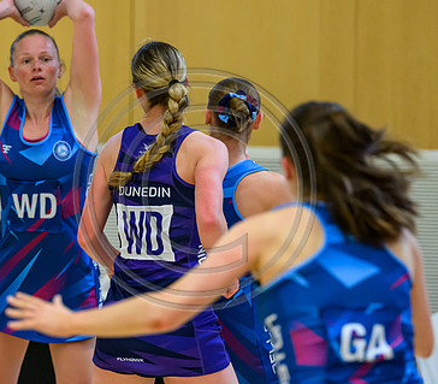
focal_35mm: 410
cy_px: 235
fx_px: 5518
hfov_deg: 4.5
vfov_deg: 4.0
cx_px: 63
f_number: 3.5
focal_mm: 200
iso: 4000
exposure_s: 1/1000
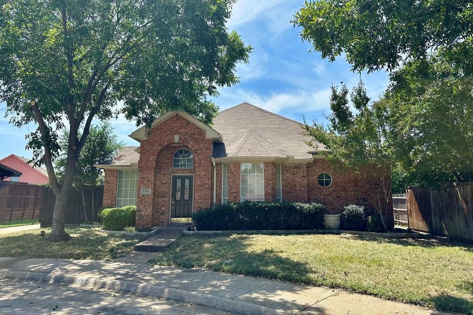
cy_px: 139
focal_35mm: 26
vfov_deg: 49.4
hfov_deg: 69.4
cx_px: 243
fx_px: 342
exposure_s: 1/3472
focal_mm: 6.86
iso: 80
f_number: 1.78
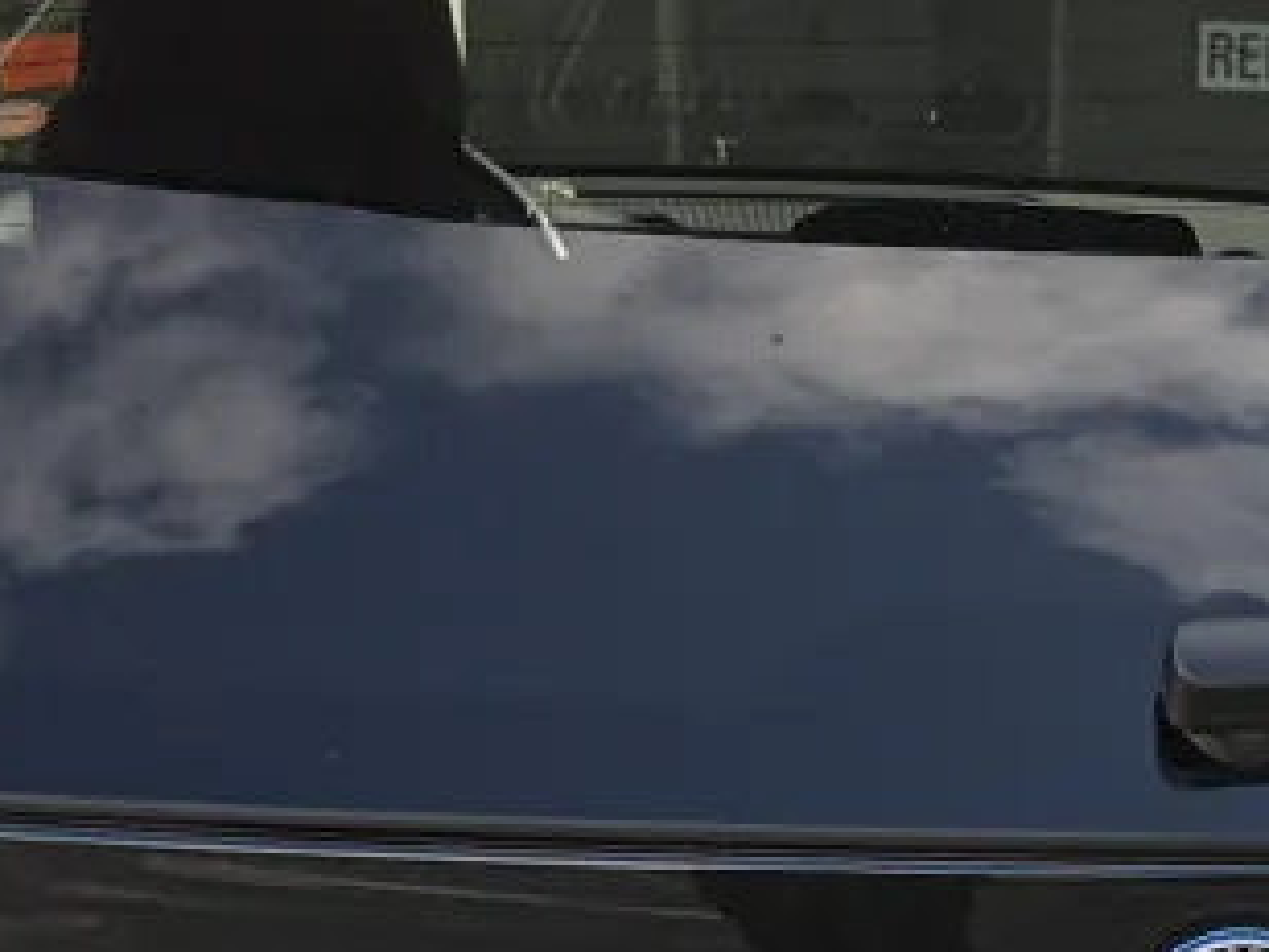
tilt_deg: -17.8
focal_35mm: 162
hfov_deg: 12.1
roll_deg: -1.3
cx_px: 1079
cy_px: 1385
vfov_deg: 9.0
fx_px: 5939
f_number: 1.6
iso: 50
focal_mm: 5.96
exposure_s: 1/492
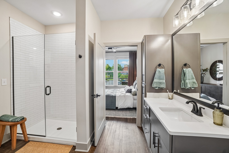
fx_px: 95
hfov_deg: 100.4
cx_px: 114
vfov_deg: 77.3
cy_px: 76
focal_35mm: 15
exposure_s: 1/20
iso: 400
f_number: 8
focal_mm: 10
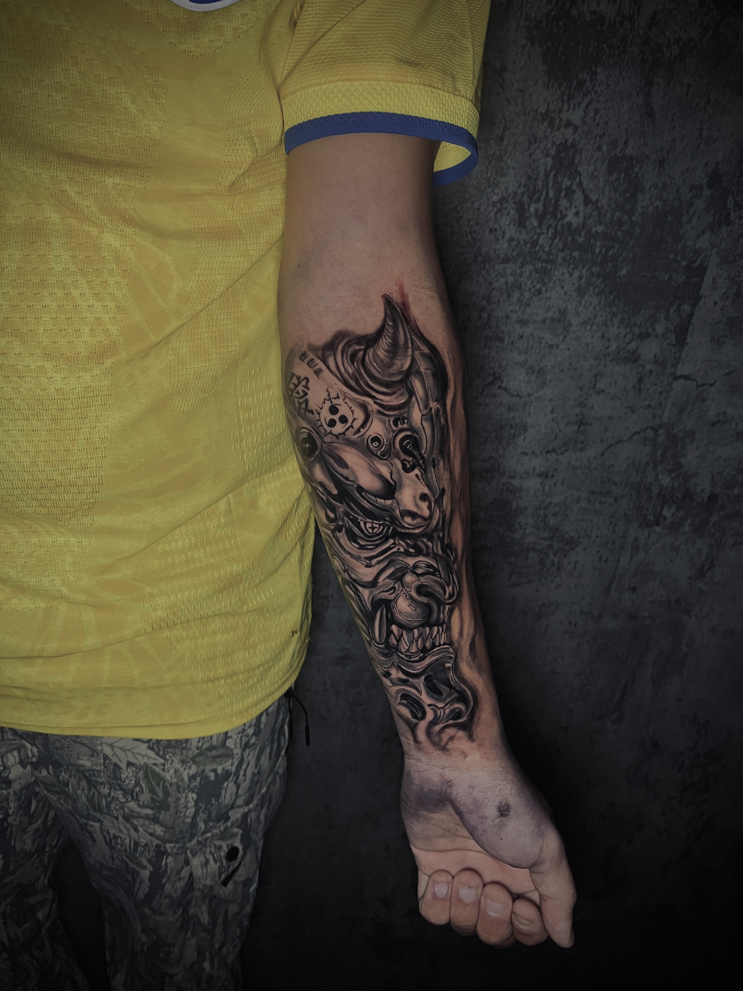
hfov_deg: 53.1
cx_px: 372
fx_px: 744
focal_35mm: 26
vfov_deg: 67.3
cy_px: 496
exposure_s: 1/39
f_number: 1.5
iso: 640
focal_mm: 5.7
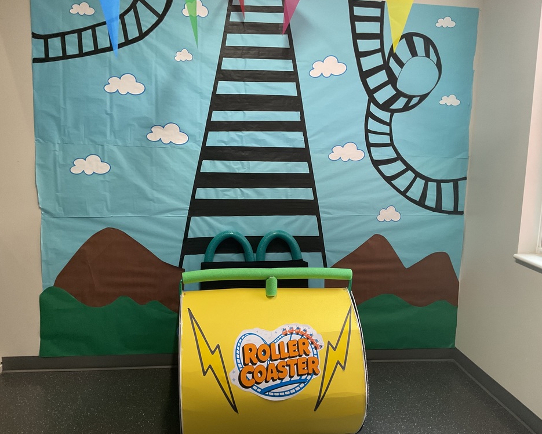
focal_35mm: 31
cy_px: 221
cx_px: 273
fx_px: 497
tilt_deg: -9.6
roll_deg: -0.6
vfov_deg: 47.1
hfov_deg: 57.2
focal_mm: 3
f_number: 1.8
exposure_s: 1/60
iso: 80
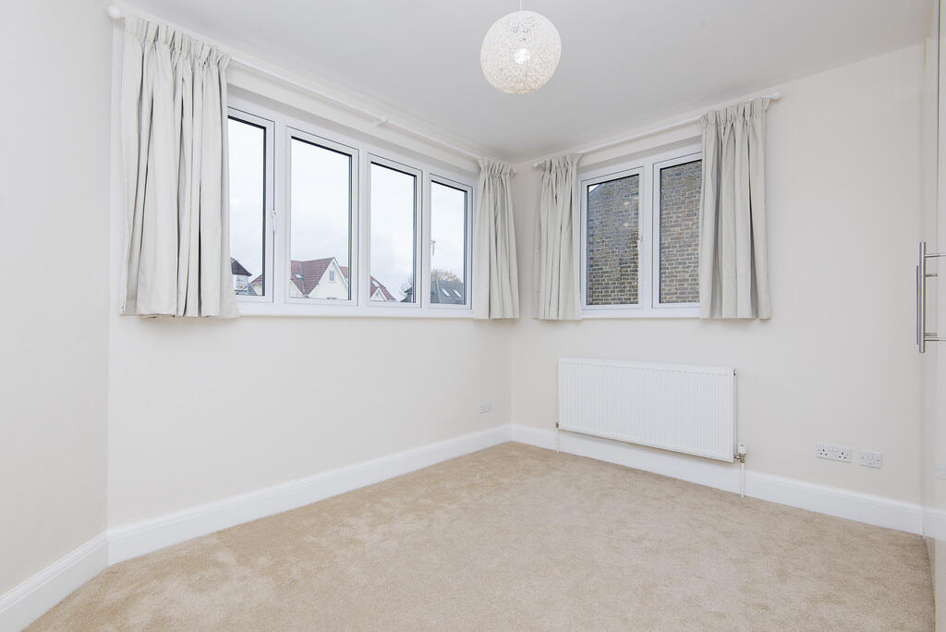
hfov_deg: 96.7
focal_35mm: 16
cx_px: 473
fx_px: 421
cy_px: 316
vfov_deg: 73.8
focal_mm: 16
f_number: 8
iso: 200
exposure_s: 1/50
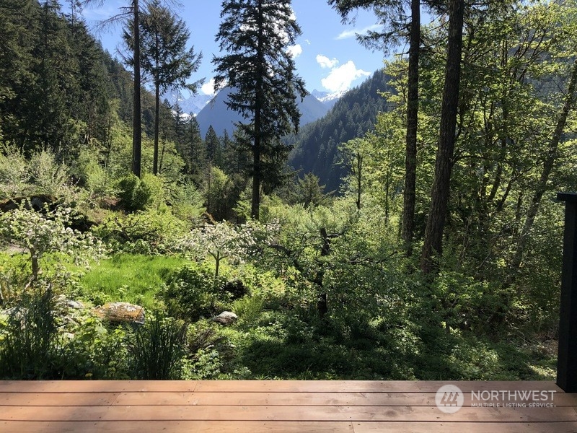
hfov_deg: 63.4
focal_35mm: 28
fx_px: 467
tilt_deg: -3.9
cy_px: 216
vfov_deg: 49.7
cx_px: 288
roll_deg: +0.3
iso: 20
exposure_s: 1/1715
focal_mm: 4
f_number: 1.8
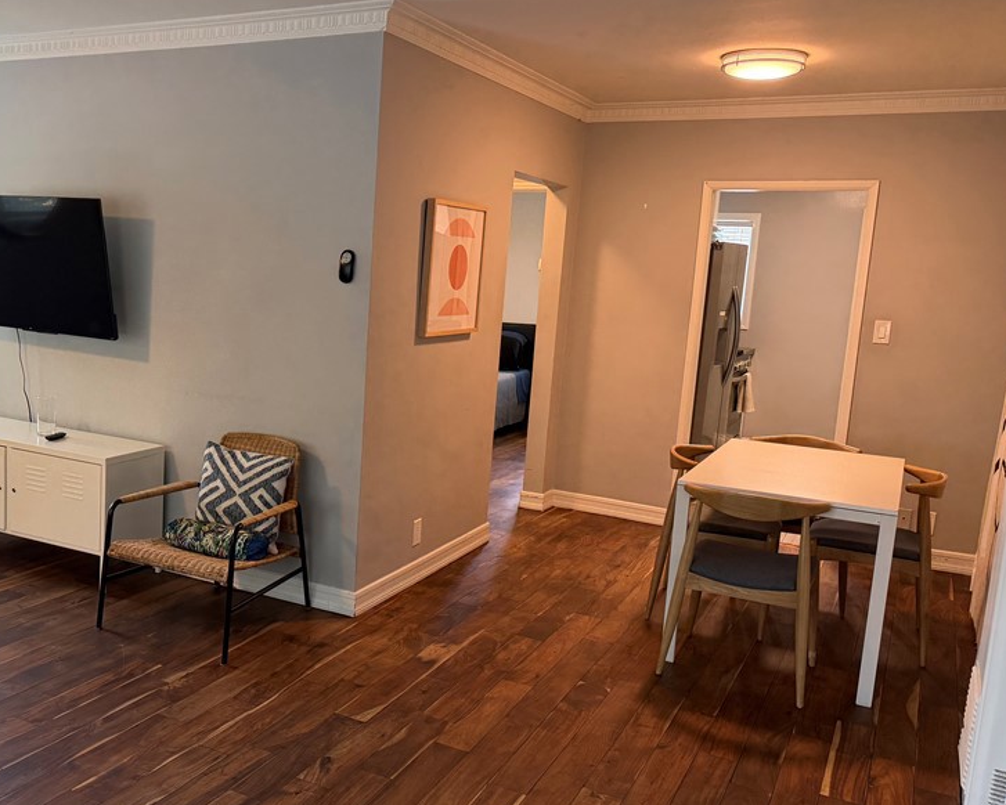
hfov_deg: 53.2
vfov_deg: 44.5
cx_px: 339
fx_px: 983
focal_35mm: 33
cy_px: 423
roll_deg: -2.6
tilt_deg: -9.8
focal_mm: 6.76
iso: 320
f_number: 1.78
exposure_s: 1/120
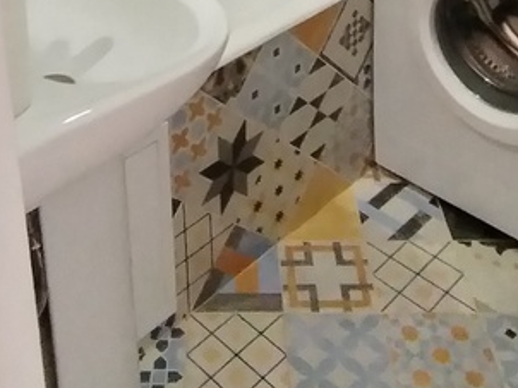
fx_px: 792
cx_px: 204
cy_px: -151
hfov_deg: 36.1
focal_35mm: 53
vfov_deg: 23.4
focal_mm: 1.42
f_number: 2.2
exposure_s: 1/25
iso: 590
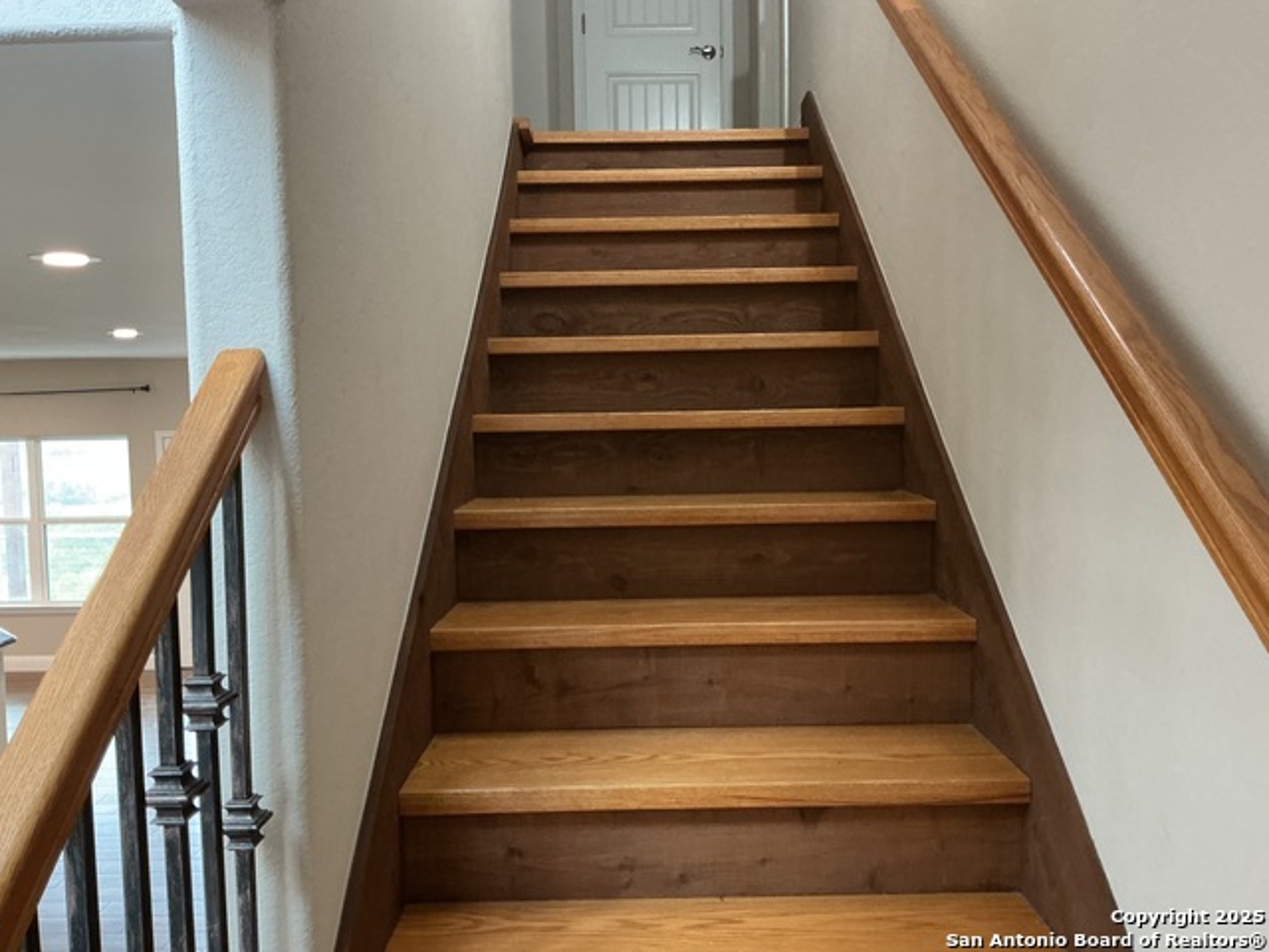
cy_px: 476
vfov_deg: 48.2
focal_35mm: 29
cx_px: 634
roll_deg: +0.9
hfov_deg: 61.7
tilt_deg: -4.5
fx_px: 1063
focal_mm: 3
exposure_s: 1/40
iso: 250
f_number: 1.8
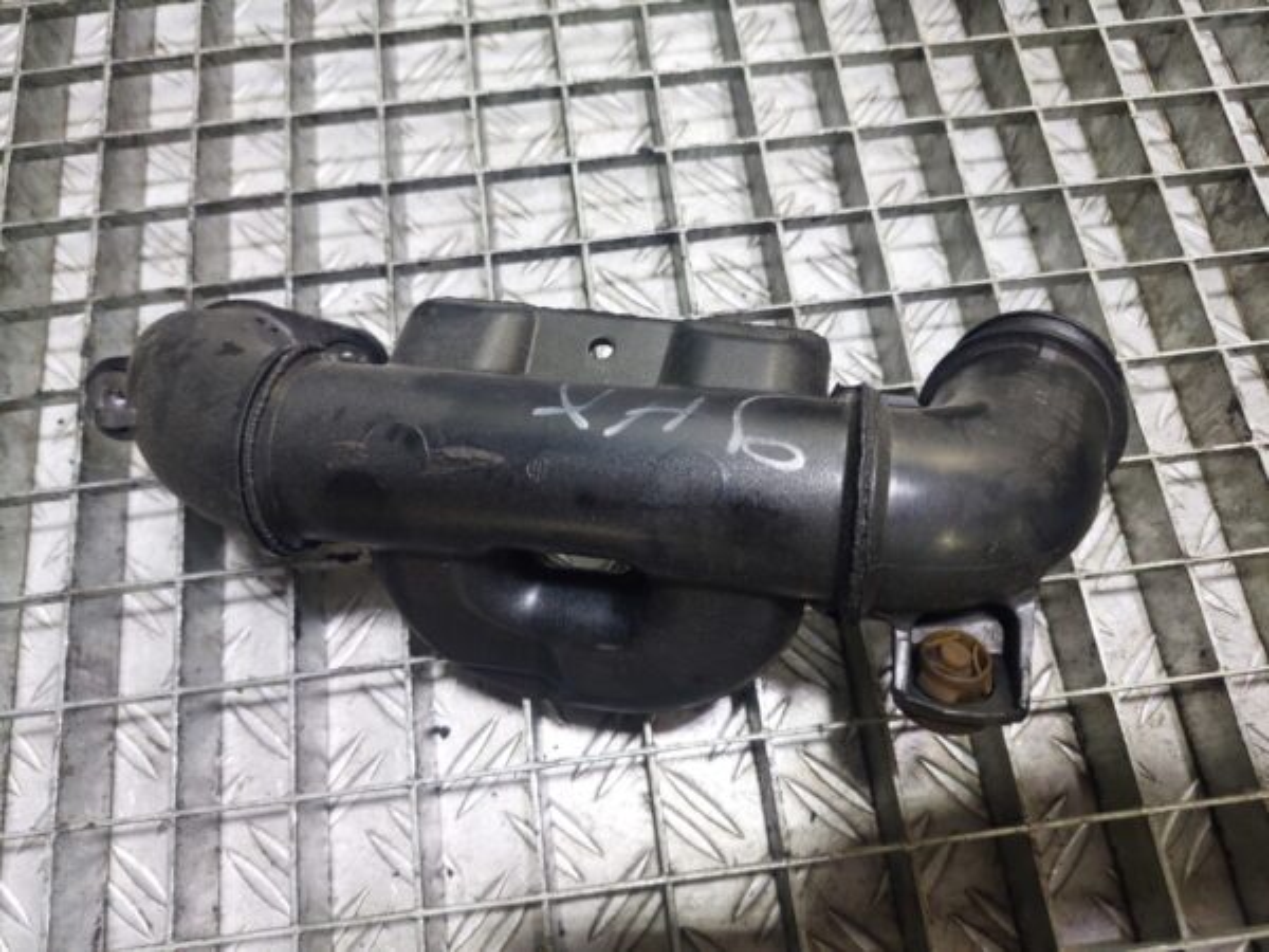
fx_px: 916
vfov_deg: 54.9
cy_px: 476
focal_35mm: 25
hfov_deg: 69.4
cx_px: 634
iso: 200
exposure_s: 1/50
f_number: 1.8
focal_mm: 5.23
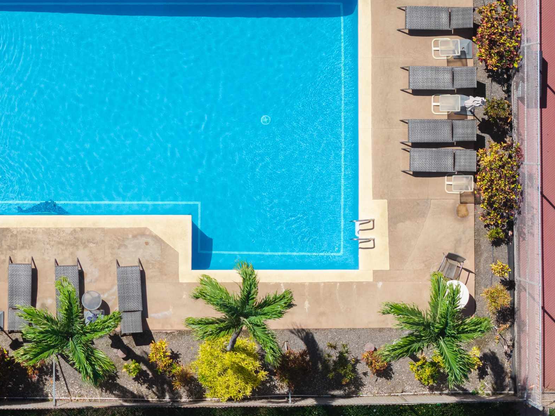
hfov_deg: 14.4
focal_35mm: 136
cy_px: 128
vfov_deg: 10.9
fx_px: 2180
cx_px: 48
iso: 160
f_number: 2.8
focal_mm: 19.35
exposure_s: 1/1250
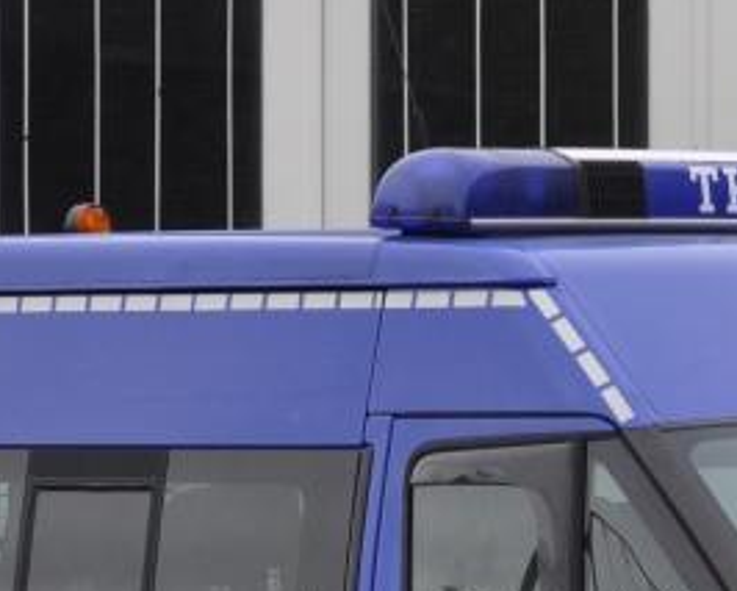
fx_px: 7266
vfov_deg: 4.6
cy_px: 774
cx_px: 593
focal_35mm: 333
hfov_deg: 5.8
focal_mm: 70
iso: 500
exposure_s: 1/400
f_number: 5
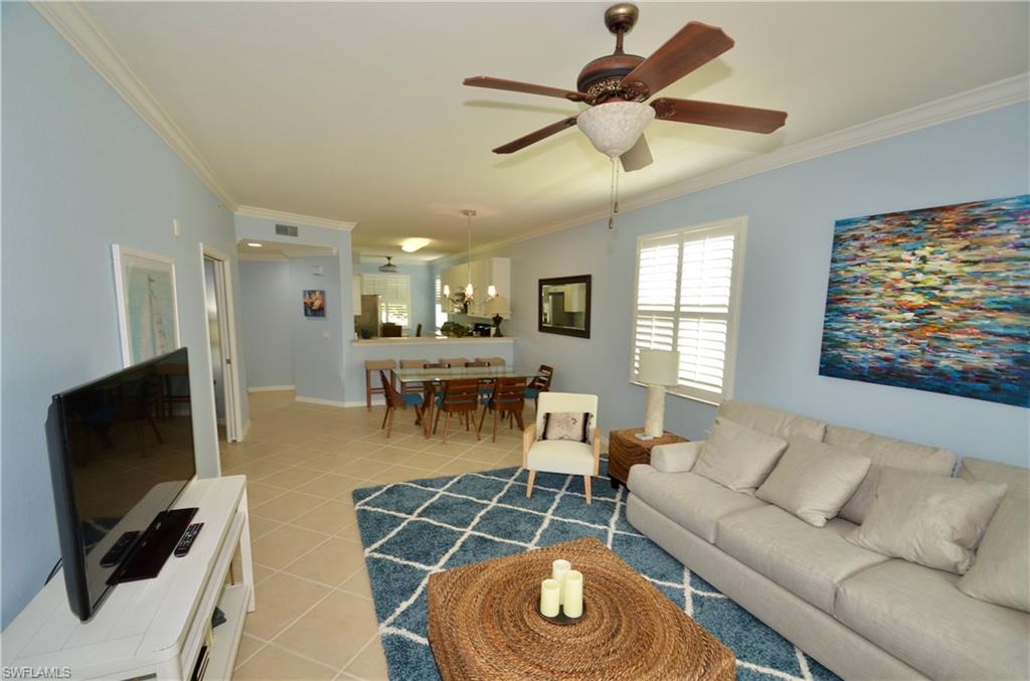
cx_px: 515
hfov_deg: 100.5
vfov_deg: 77.0
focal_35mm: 15
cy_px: 340
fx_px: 428
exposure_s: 1/60
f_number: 5.6
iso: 400
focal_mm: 10
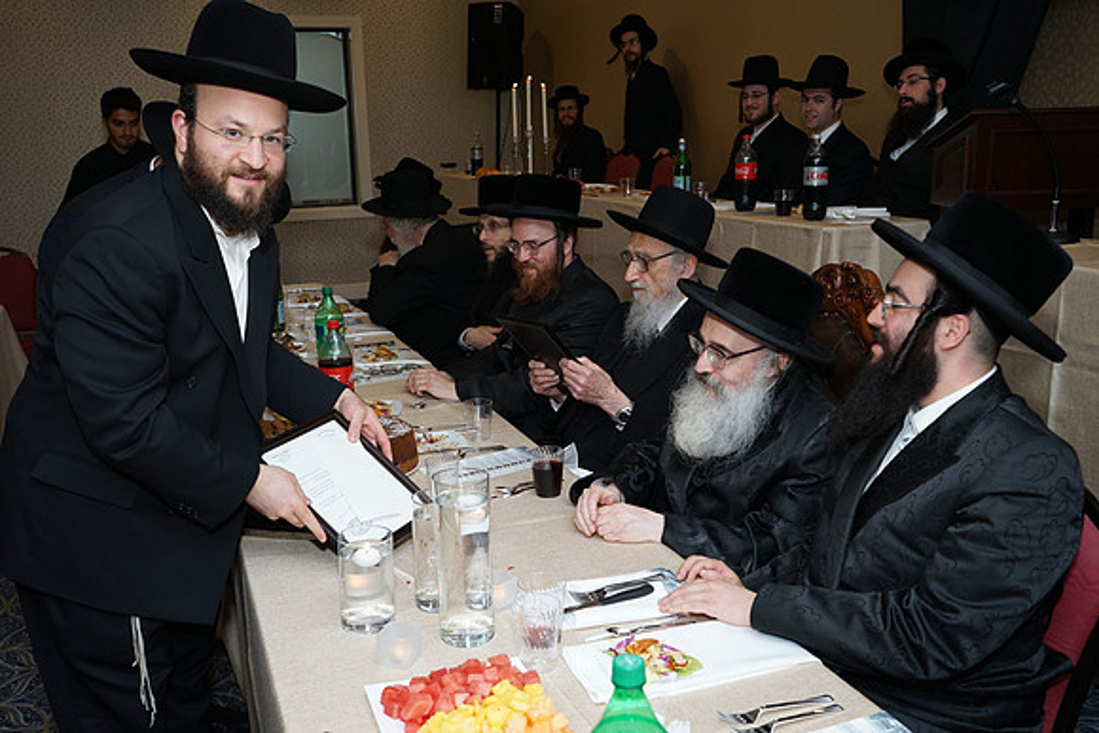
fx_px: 1008
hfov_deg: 57.2
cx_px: 550
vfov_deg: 40.0
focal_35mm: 33
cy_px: 366
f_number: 6.3
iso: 640
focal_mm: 33
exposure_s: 1/100
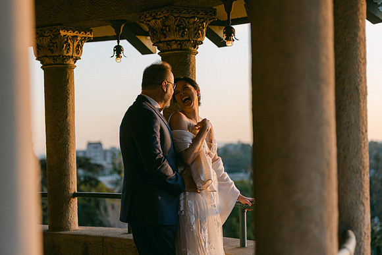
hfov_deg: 23.8
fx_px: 906
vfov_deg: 16.0
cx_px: 181
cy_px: 127
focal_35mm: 85
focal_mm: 80
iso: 100
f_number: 2.8
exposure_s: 1/320
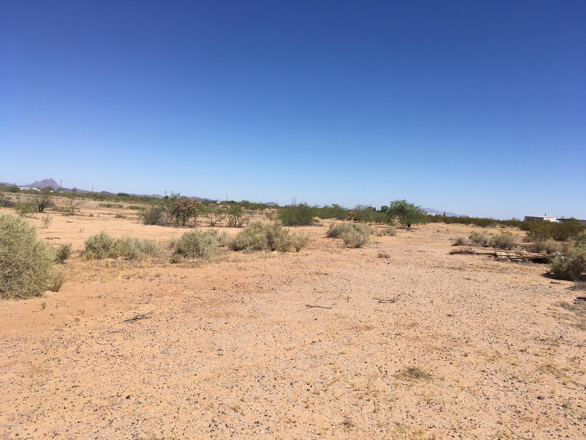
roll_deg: -3.0
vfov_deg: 48.2
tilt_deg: -2.8
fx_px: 491
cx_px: 293
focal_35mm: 29
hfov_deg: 61.7
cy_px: 220
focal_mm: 4.15
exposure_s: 1/2849
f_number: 2.2
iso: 25
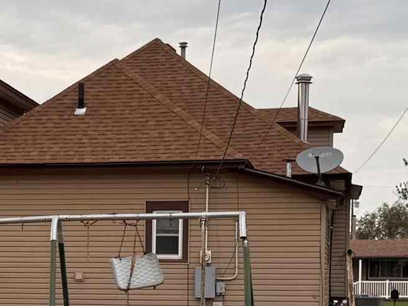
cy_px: 329
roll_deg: -0.3
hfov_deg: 17.3
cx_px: 30
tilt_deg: -3.3
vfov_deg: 13.0
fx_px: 1321
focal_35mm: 112
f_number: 1.78
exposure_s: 1/1131
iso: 80
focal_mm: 6.76
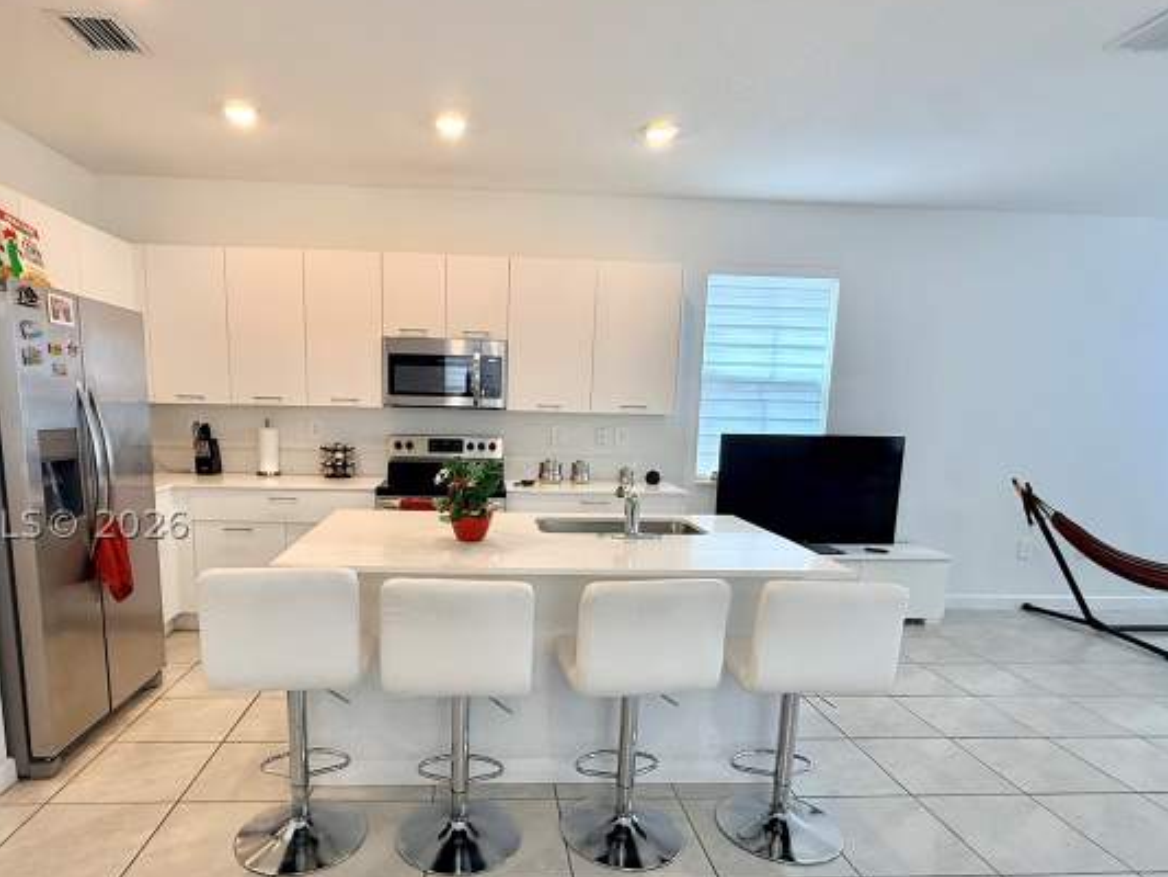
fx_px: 709
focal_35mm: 21
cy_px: 524
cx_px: 524
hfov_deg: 78.7
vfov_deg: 62.9
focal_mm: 2.22
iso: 160
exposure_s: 1/120
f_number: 2.2
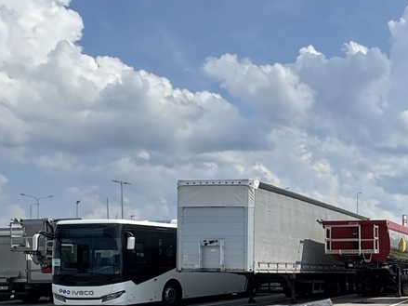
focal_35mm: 51
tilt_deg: -1.1
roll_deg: +1.1
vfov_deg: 27.6
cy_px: 268
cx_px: 441
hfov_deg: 33.1
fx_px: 601
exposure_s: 1/1880
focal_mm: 2.22
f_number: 2.2
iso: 50
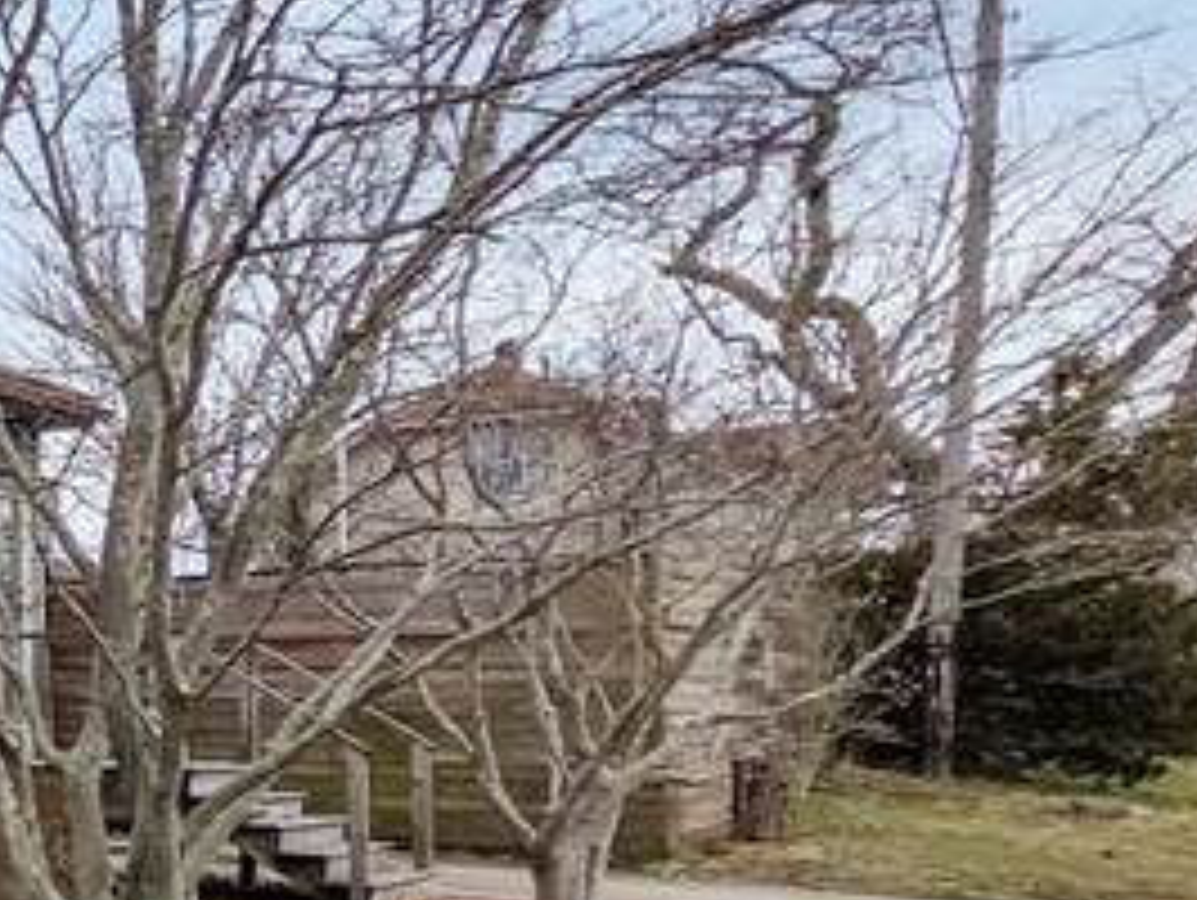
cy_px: 608
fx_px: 1731
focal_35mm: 50
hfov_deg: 21.6
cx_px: -1012
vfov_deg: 28.9
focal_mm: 2.2
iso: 50
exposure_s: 1/1920
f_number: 2.2
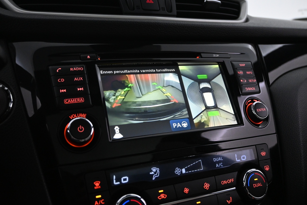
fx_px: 281
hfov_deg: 57.2
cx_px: 154
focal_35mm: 33
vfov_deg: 40.0
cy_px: 102
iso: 3200
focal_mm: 22
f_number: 4
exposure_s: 1/60
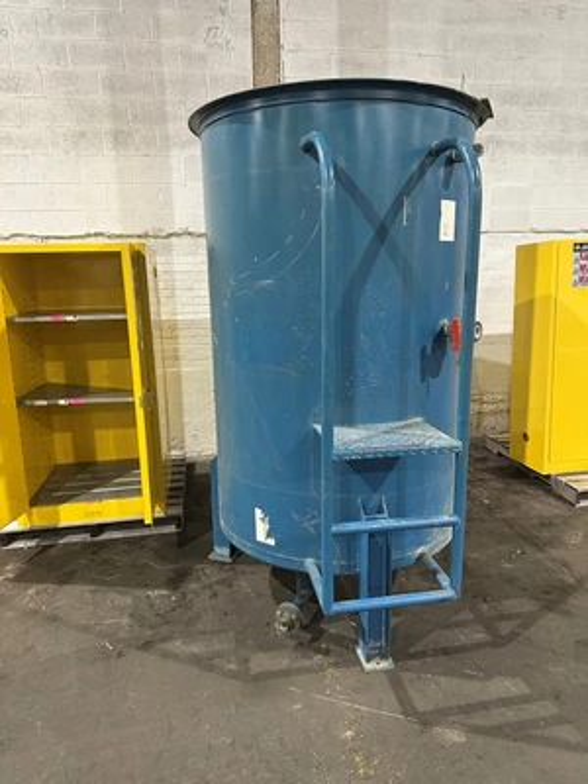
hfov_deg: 56.8
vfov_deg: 71.6
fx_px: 544
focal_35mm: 24
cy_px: 392
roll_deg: +0.1
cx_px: 294
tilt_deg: -11.9
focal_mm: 6.86
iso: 320
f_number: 1.78
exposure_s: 1/60
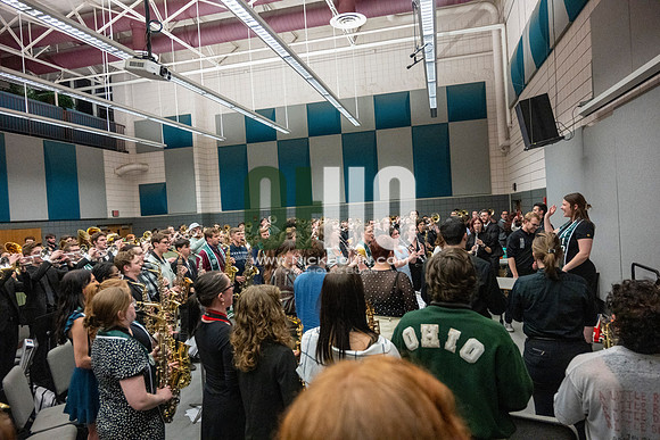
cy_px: 220
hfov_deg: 73.7
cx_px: 330
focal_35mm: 24
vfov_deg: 53.2
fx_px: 440
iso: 10000
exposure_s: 1/500
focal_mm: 24
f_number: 4
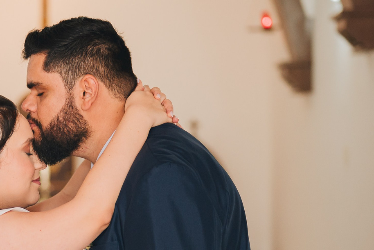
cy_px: 206
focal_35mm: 140
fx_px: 1455
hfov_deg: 14.5
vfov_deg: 9.8
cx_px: 63
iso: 800
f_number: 1.8
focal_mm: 50
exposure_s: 1/400
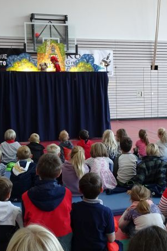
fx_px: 376
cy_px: 131
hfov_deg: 24.5
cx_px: 142
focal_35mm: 54
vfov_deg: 36.9
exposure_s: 1/40
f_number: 4
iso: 200
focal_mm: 6.37
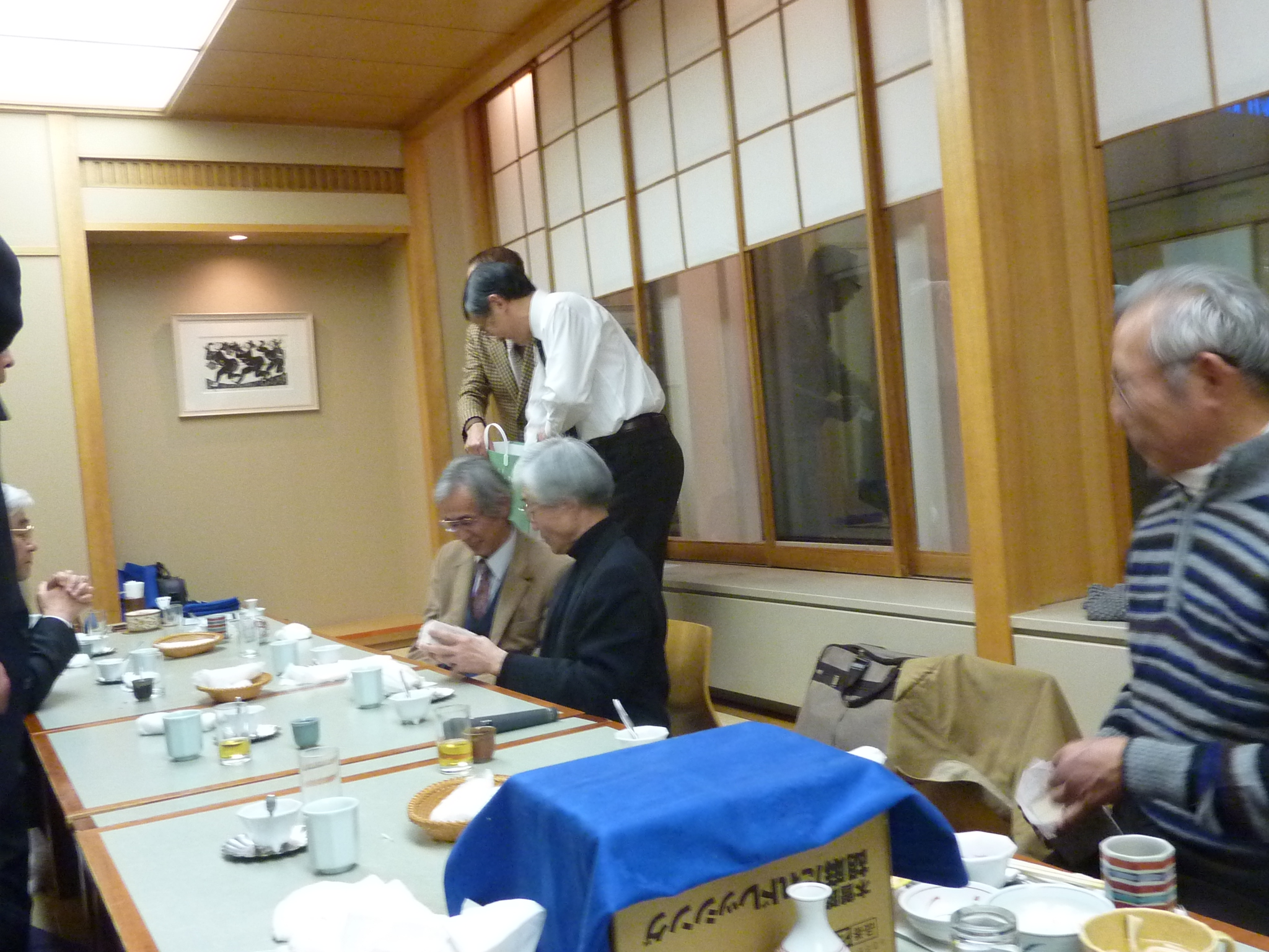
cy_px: 476
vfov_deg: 44.2
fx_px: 1173
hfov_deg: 56.8
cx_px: 634
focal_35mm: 32
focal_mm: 4.1
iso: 400
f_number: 3.3
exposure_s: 1/15
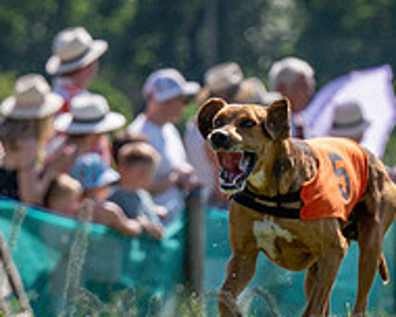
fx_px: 11204
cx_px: 162
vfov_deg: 1.6
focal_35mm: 956
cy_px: 303
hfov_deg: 2.0
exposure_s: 1/2000
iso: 400
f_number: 5
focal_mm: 165
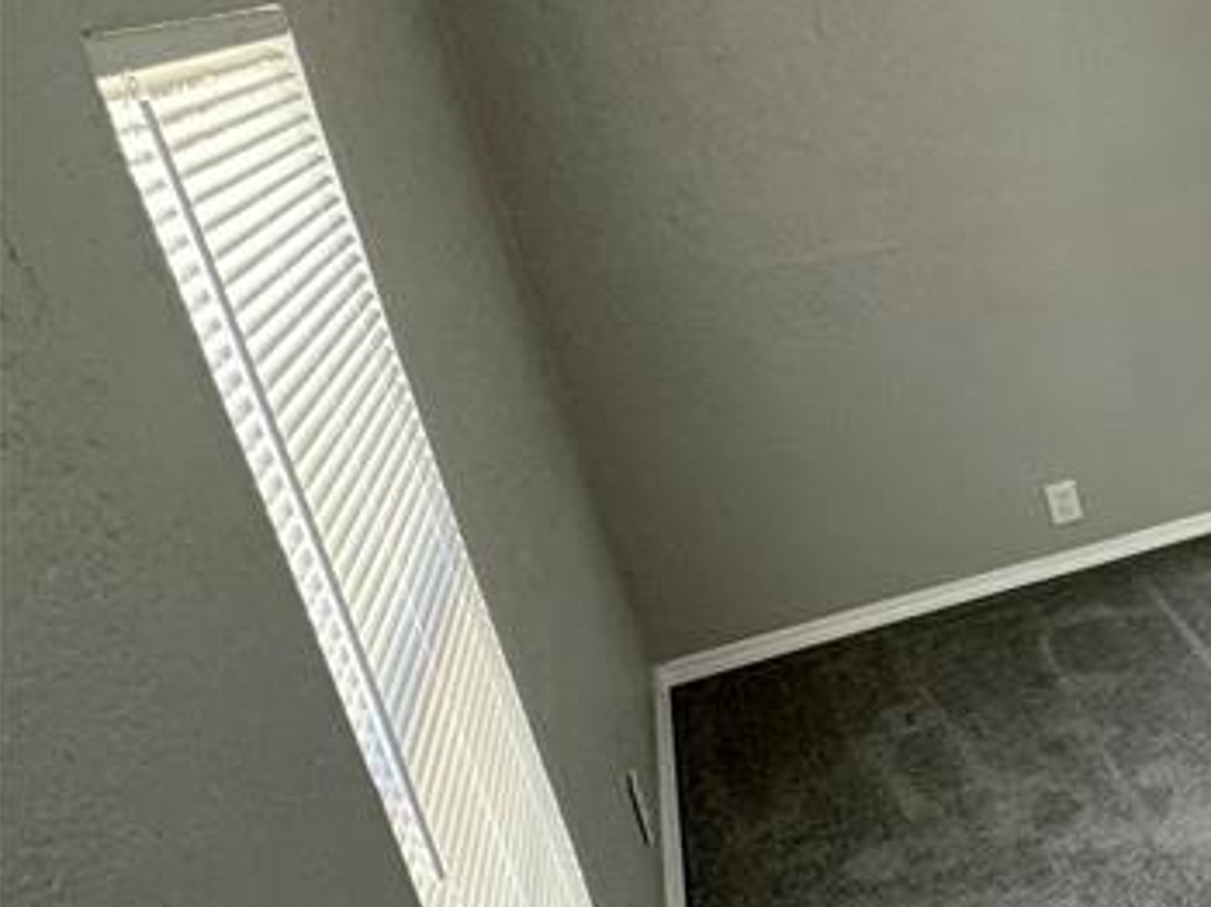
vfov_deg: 35.0
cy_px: 377
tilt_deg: -18.8
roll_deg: +2.2
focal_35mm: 41
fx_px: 1433
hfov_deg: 29.7
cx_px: 1768
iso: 200
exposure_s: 1/60
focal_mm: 2.22
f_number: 2.2
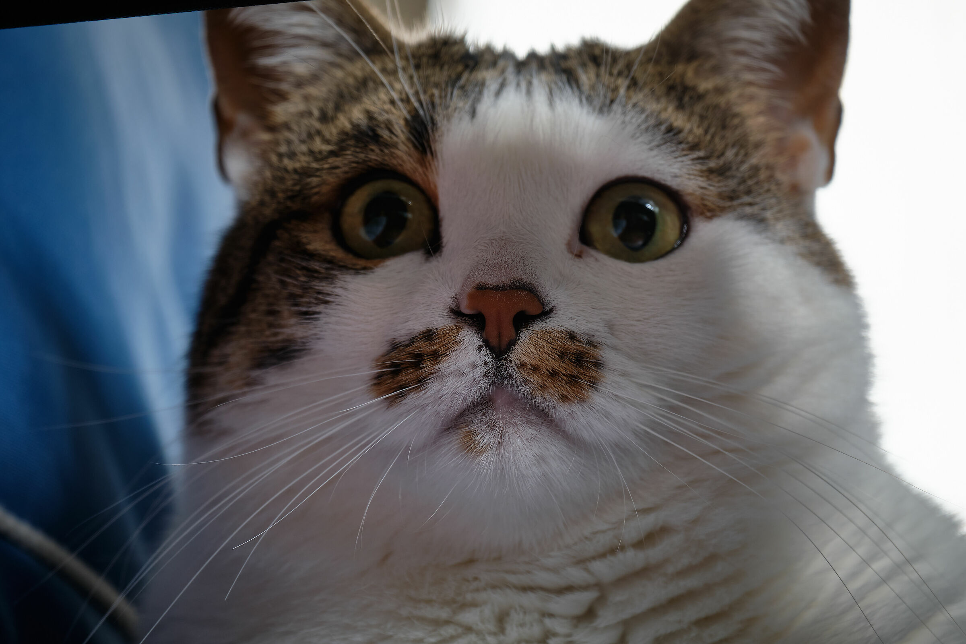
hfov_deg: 6.9
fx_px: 8049
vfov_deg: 4.6
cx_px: 483
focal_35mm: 300
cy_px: 322
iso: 200
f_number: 4.8
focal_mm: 200
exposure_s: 1/50
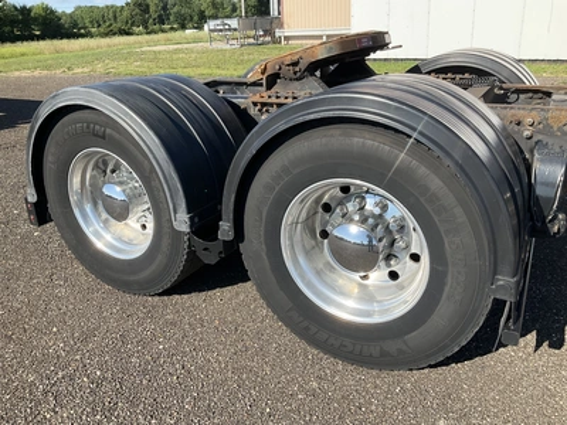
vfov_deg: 48.2
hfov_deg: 61.7
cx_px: 284
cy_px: 212
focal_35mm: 29
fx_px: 475
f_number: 1.8
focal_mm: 3
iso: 25
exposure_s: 1/883
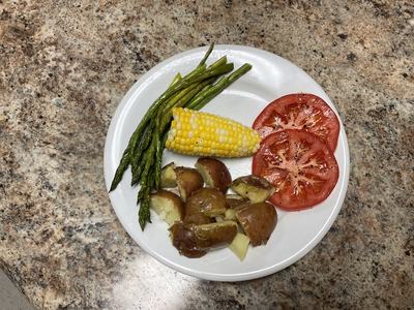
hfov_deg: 61.7
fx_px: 347
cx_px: 207
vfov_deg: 48.2
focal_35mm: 29
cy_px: 155
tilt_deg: -75.2
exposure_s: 1/60
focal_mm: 3
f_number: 1.8
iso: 50
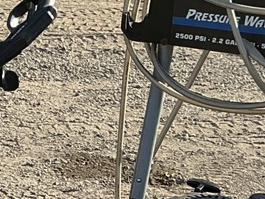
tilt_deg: -22.8
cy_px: 257
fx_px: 1126
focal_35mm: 147
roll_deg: -2.4
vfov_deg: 9.9
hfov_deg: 13.2
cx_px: -15
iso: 25
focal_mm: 3
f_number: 1.8
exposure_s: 1/816
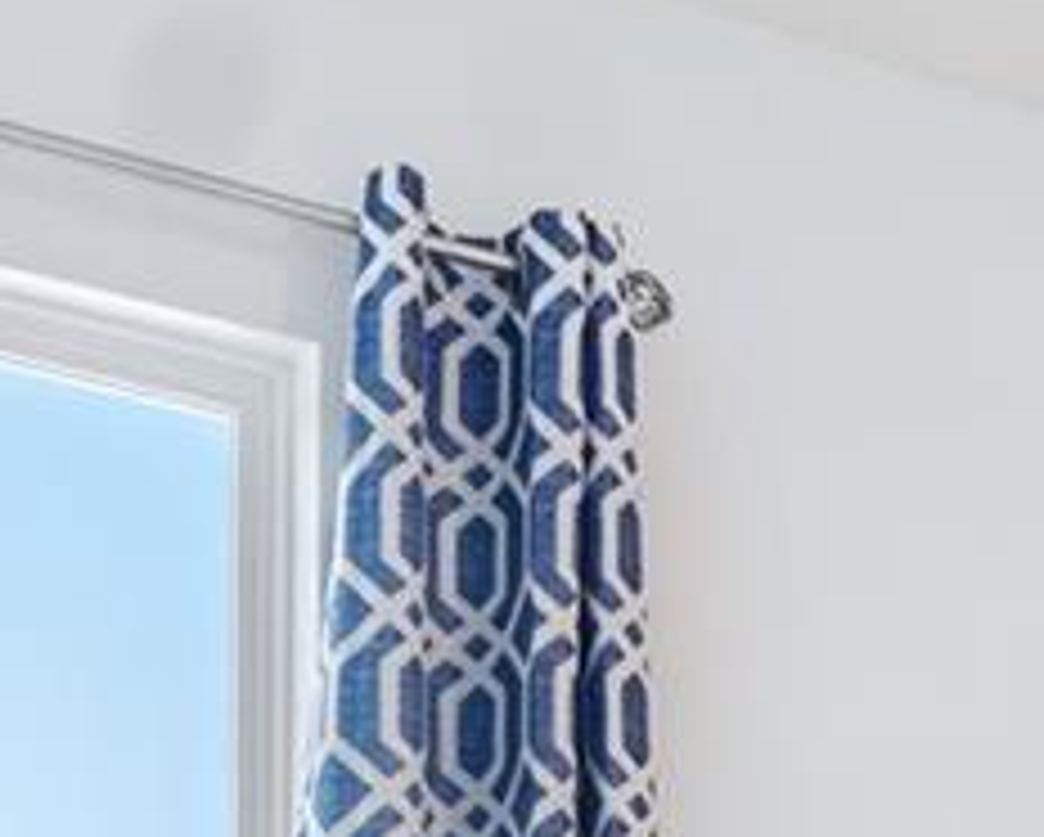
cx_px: 1980
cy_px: 1588
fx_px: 3000
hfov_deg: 16.1
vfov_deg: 13.8
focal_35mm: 97
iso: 100
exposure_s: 1/5
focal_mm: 10
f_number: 8
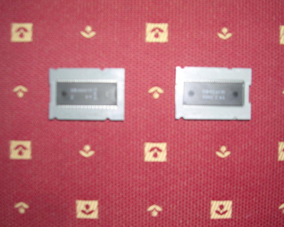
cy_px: 112
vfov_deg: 35.7
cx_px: 152
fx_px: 353
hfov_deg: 43.8
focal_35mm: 42
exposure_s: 1/60.1
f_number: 2.8
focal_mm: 5.8
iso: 100
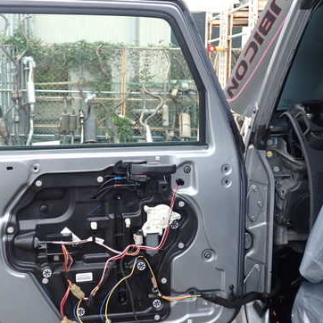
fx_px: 464
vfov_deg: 38.3
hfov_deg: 37.9
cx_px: 108
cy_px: 150
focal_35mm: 44
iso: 100
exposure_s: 1/80
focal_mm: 5.4
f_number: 2.3
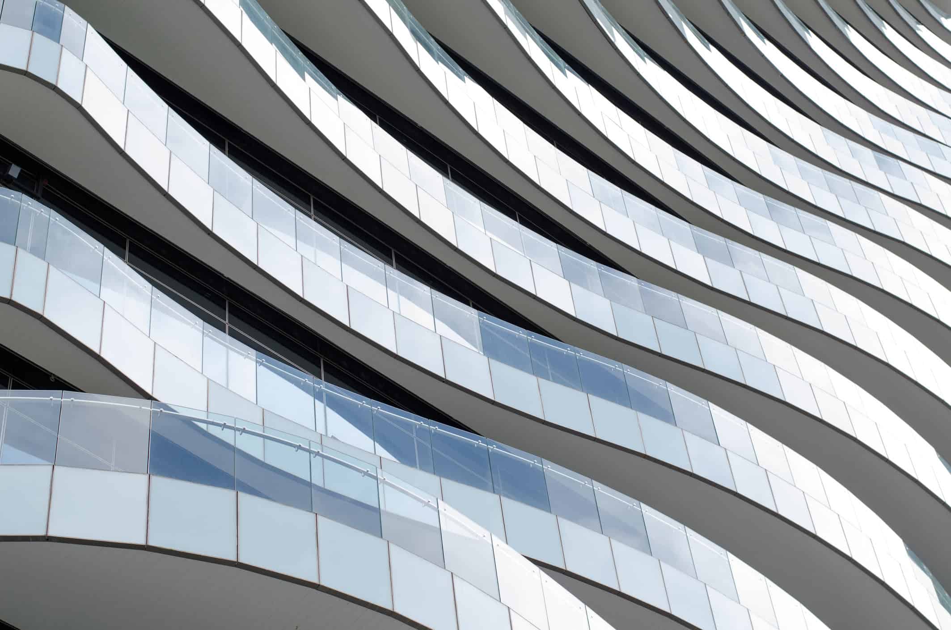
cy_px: 315
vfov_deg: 18.1
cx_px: 476
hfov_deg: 27.0
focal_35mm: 75
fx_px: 1977
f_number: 5
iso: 400
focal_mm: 50
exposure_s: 1/400
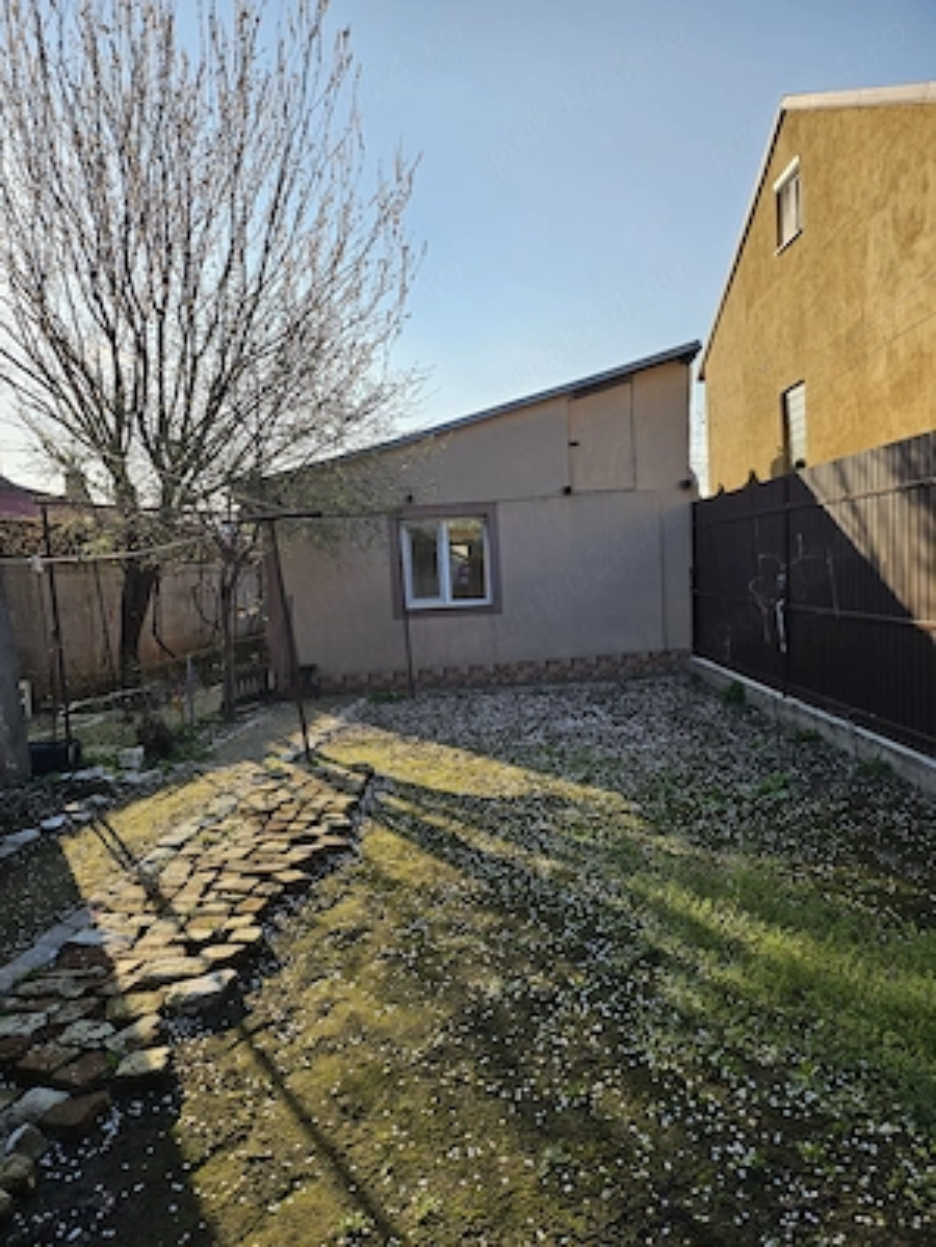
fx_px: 865
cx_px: 468
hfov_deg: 56.8
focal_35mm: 24
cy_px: 624
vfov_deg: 71.6
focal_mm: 5
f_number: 1.8
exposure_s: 1/2643
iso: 50
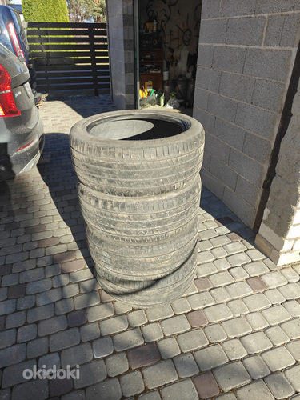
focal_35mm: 23
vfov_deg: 73.9
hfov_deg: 58.9
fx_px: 266
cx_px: 150
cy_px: 200
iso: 80
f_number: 1.6
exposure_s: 1/643
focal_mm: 6.06
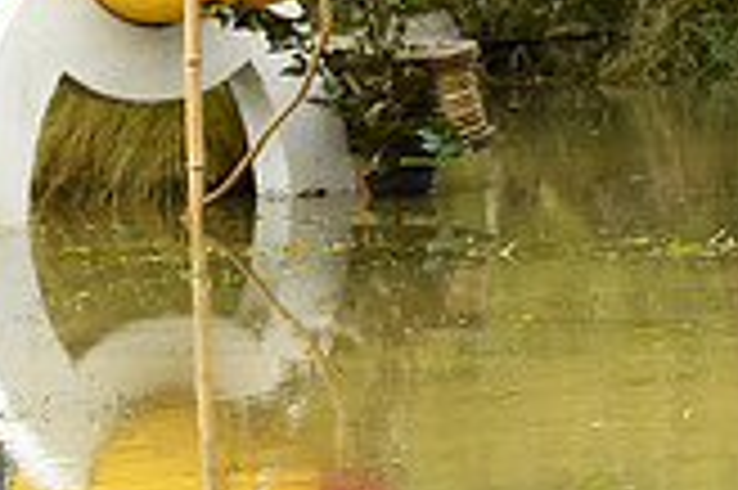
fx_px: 7987
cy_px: -261
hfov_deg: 5.2
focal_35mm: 390
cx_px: 1292
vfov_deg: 3.5
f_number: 4.5
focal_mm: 110
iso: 1600
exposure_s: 1/1250
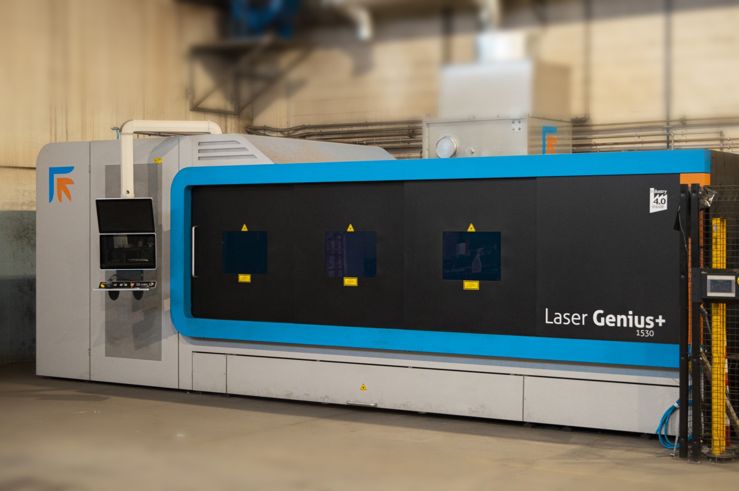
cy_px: 246
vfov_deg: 22.6
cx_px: 370
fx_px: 1231
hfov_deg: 33.4
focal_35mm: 60
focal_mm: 40
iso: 800
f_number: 5
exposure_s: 1/25
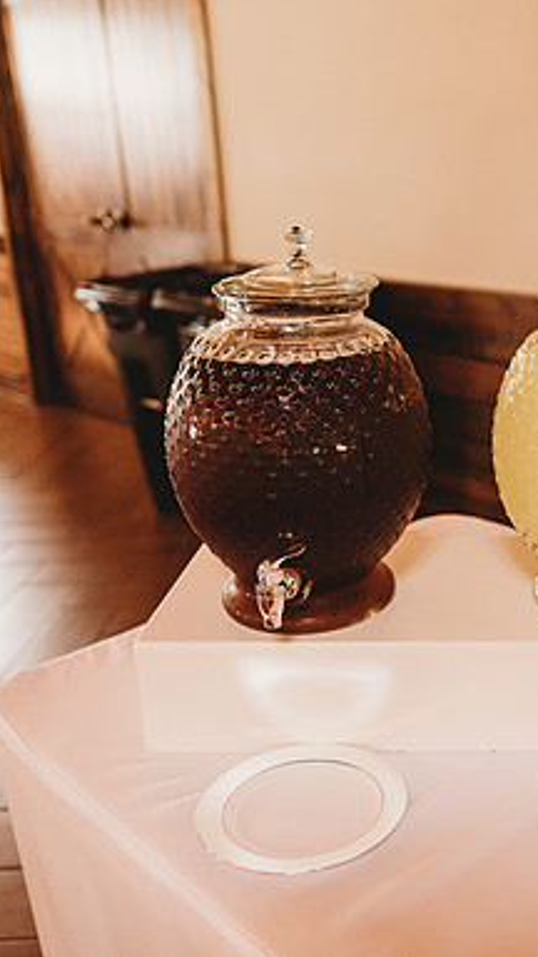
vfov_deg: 52.8
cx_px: 521
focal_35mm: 38
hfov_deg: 29.4
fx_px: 964
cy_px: 477
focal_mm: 24
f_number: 2.5
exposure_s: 1/125
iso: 800
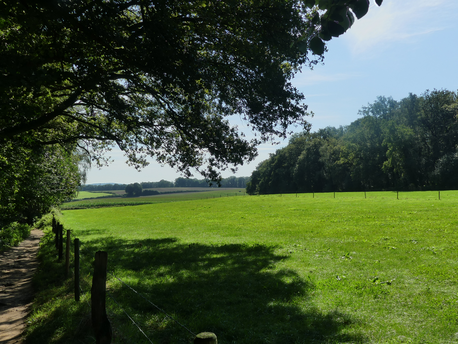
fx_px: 476
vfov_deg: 39.7
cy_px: 172
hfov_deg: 51.4
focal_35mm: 36
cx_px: 229
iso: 100
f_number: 4.5
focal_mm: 6.3
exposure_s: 1/1000
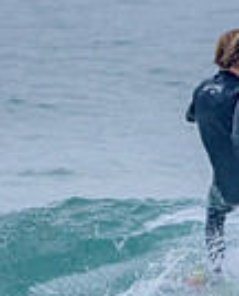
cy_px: 307
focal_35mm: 2482
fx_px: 21846
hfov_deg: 0.6
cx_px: 360
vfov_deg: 0.8
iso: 1400
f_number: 5.6
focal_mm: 500
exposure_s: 1/2000
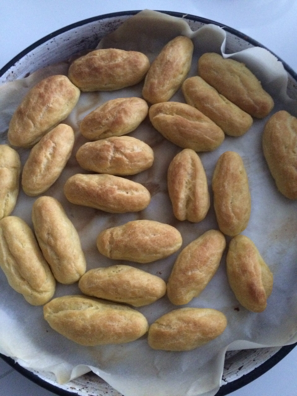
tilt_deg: -76.6
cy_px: 198
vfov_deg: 61.7
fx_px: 332
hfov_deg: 48.2
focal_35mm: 29
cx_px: 148
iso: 400
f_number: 2.2
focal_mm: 4.15
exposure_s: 1/17
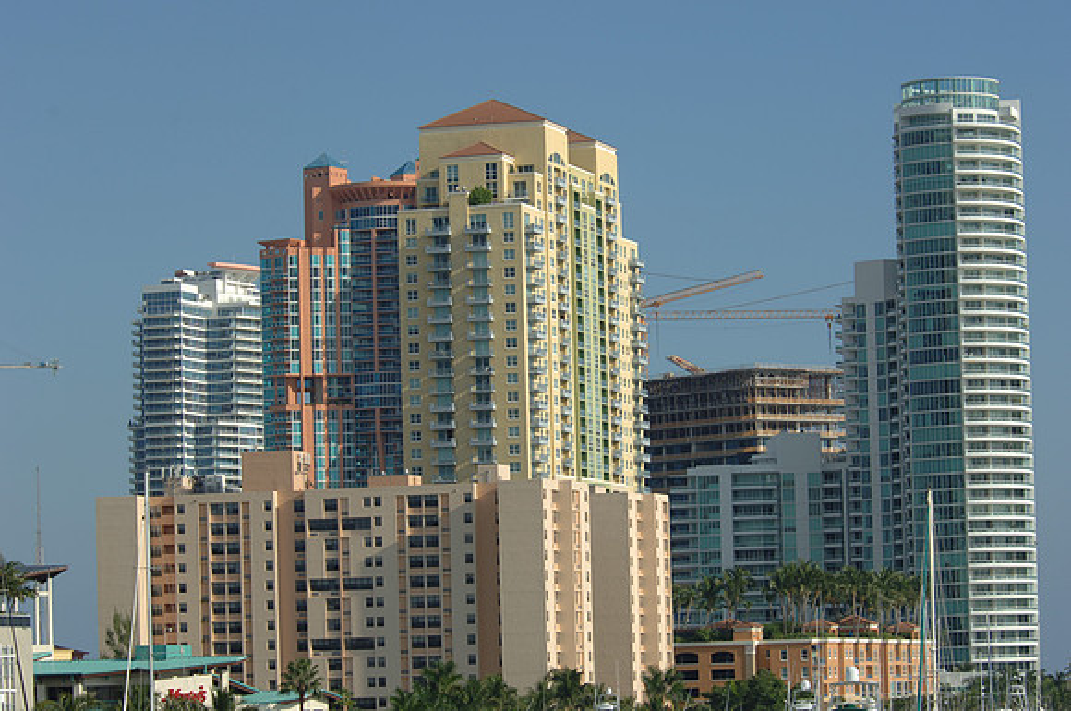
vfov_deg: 9.9
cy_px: 356
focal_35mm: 138
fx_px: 4100
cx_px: 536
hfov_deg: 14.9
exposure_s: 1/320
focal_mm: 92
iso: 100
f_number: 8.5
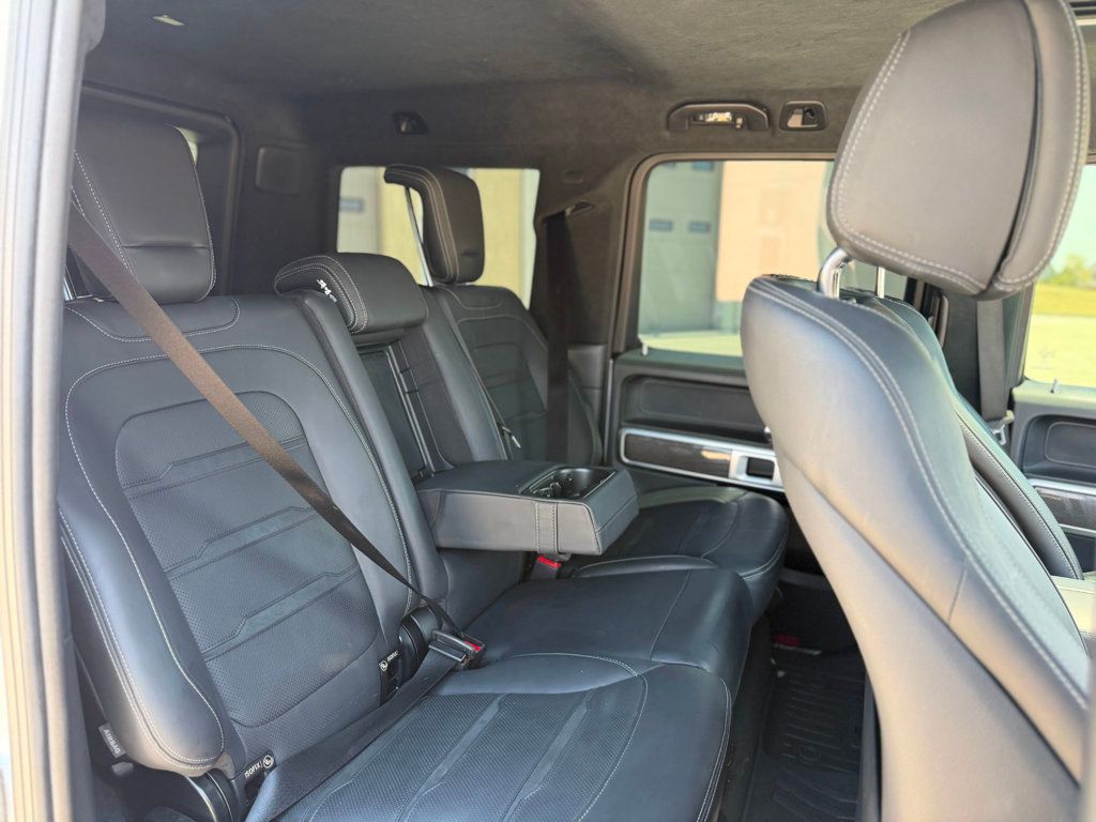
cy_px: 411
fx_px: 760
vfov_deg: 56.8
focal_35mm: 24
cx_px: 548
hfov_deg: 71.6
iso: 200
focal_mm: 6.76
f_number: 1.78
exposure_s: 1/122
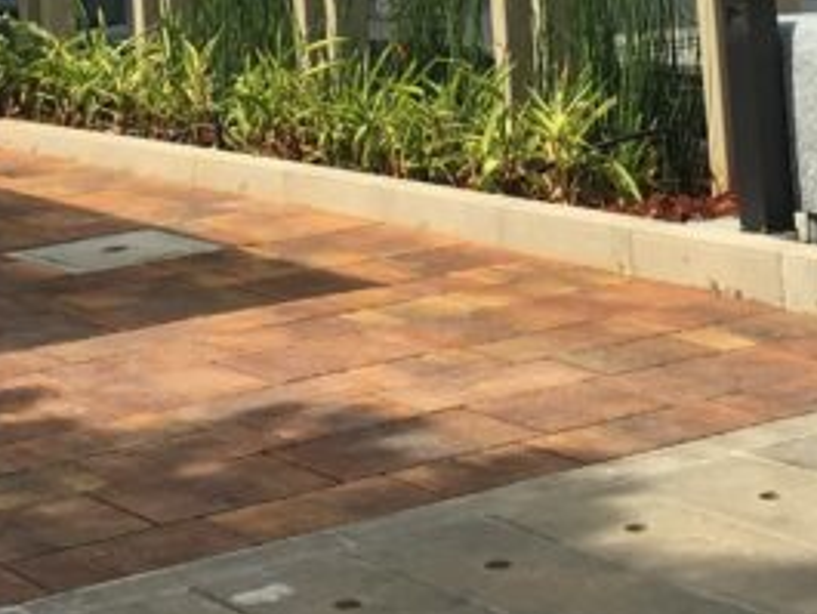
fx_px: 2645
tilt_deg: +8.2
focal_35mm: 112
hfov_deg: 17.6
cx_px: 459
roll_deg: +4.2
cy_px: -500
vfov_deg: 12.1
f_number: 2.2
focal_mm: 4.15
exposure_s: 1/1131
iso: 25
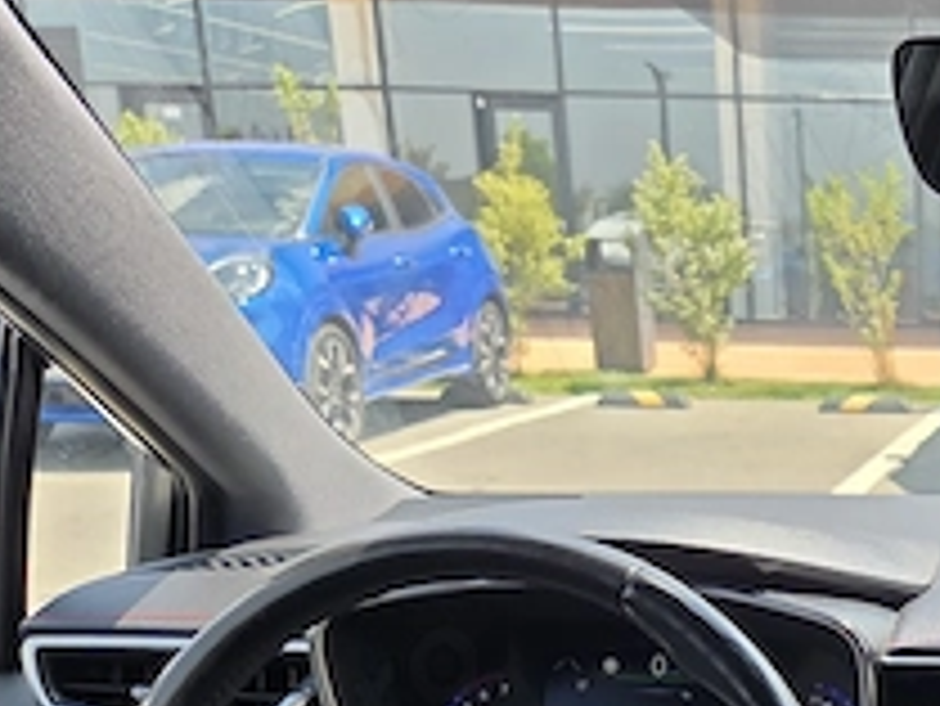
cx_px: 1138
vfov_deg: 20.6
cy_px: 886
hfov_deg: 26.1
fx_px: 1793
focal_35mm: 66
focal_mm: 5.4
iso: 80
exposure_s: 1/890
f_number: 1.8
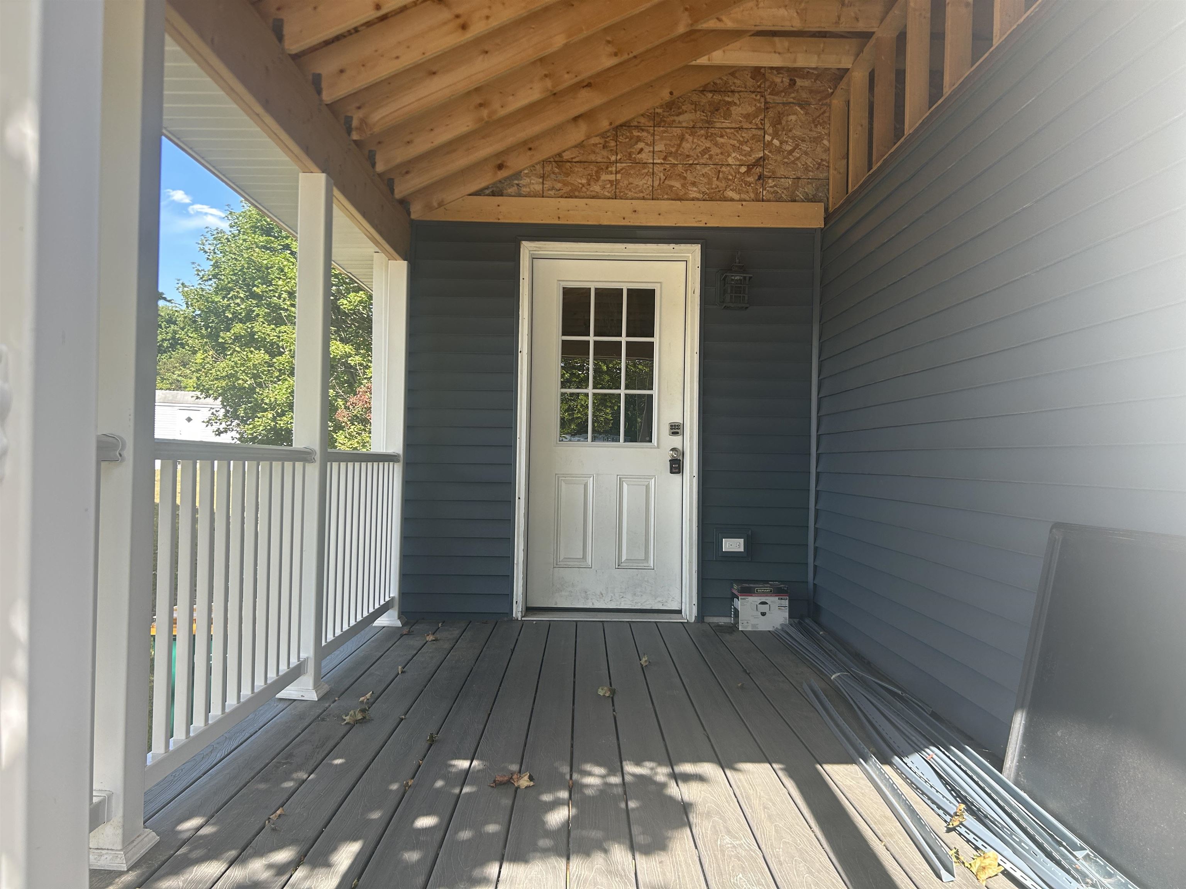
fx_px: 891
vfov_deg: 53.1
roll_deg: -1.1
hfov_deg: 67.3
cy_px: 444
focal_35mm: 26
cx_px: 593
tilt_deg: +0.7
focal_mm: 5.7
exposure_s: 1/443
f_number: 1.5
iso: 50
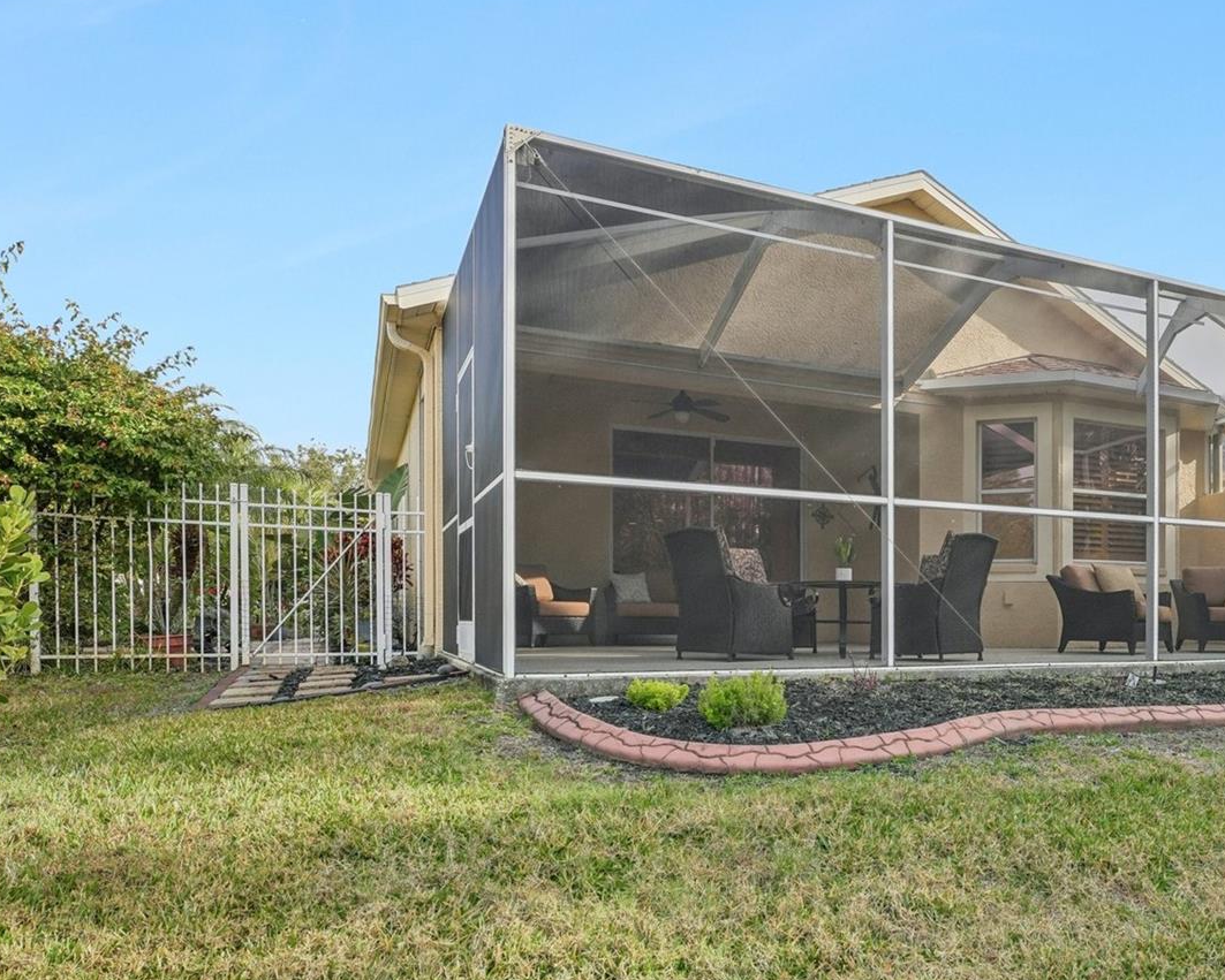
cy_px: 419
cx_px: 854
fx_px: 886
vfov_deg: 57.7
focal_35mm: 24
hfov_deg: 66.7
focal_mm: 17.3
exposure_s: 1/320
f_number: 8
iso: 200
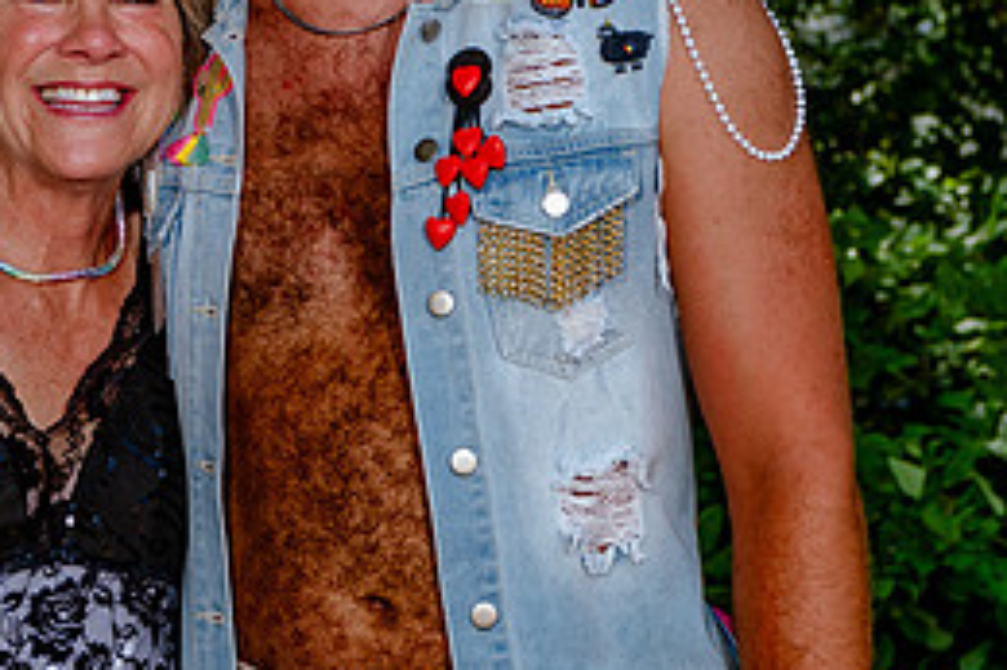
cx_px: -4
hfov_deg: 11.8
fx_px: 4808
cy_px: -26
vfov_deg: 7.9
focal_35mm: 172
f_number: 7.1
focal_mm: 70
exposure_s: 1/250
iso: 200
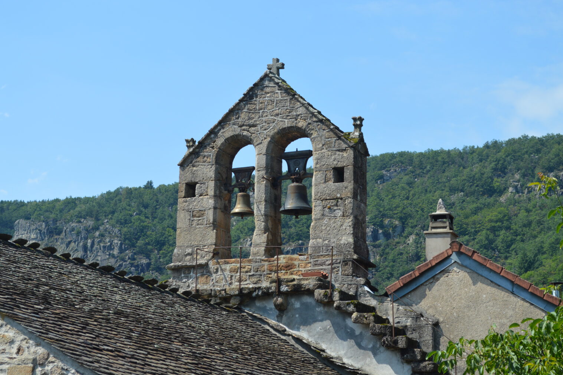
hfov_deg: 24.3
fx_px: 1305
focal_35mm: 84
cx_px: 279
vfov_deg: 16.3
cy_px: 186
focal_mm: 55
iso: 100
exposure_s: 1/250
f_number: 8
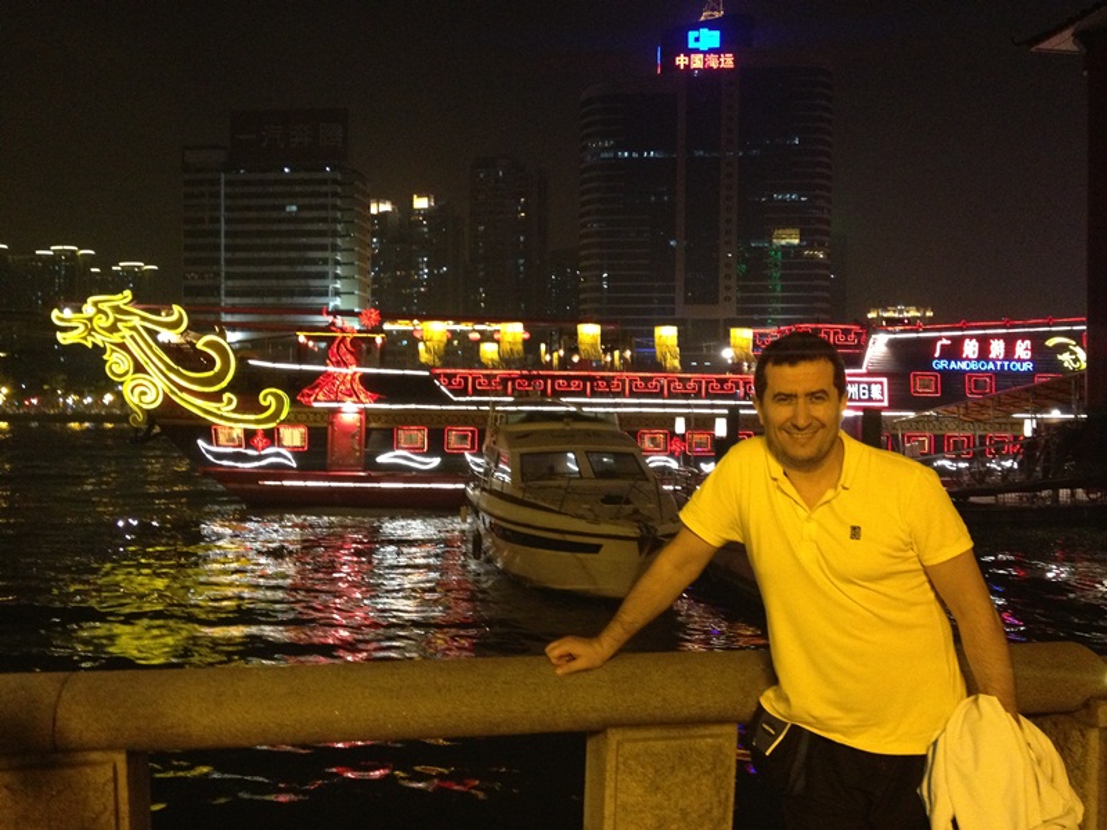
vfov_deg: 40.7
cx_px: 554
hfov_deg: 52.6
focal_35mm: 35
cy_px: 415
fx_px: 1119
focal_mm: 4.28
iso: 400
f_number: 2.4
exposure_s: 1/20
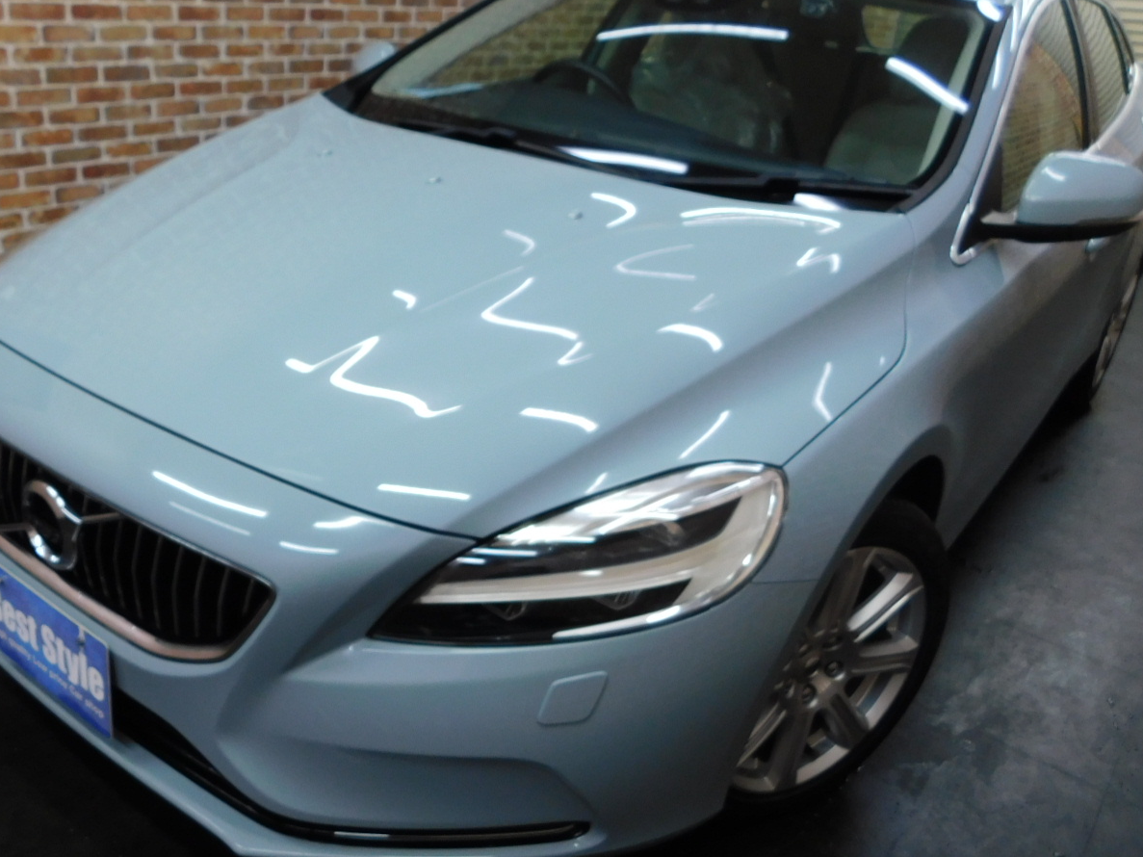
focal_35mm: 31
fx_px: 1023
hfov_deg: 57.9
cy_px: 433
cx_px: 464
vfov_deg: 45.4
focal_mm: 4
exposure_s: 1/30
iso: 125
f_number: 3
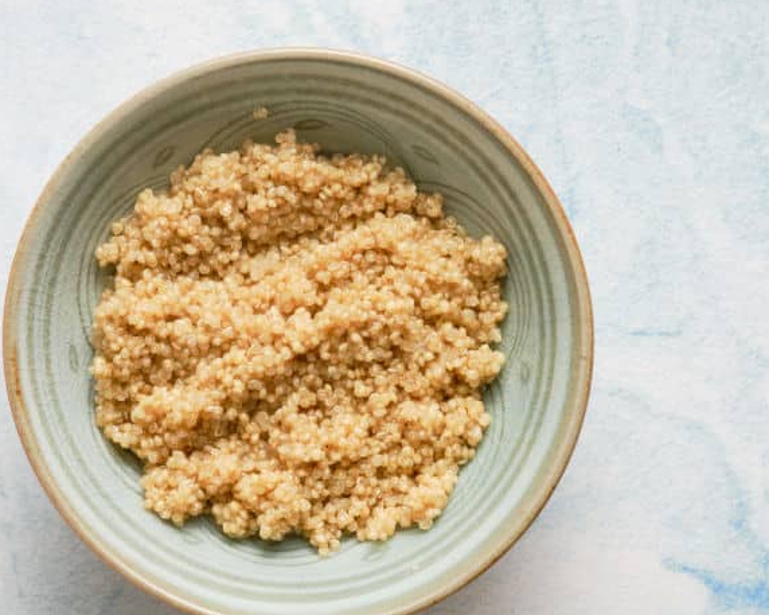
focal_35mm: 121
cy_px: 338
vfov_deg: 12.7
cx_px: 287
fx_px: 2752
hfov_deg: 15.9
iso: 3200
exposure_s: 1/60
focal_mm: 60
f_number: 16
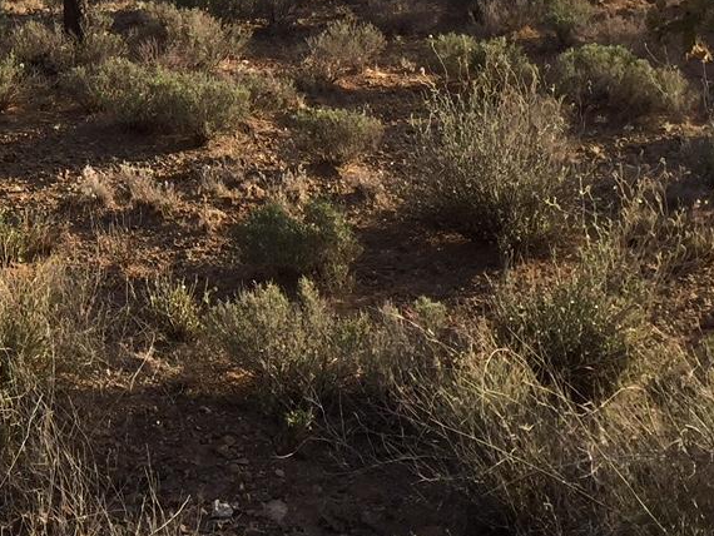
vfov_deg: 17.3
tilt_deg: -8.9
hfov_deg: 22.2
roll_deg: +1.3
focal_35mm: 83
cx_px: -84
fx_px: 1713
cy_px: -31
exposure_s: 1/1276
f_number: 2.2
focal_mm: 4.15
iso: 32
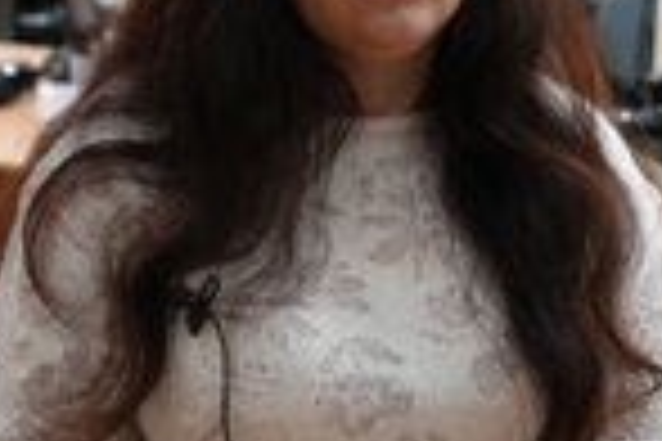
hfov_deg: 19.2
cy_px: 178
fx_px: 1949
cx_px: 477
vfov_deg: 12.9
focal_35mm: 106
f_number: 4
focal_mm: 39
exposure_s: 1/160
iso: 2500
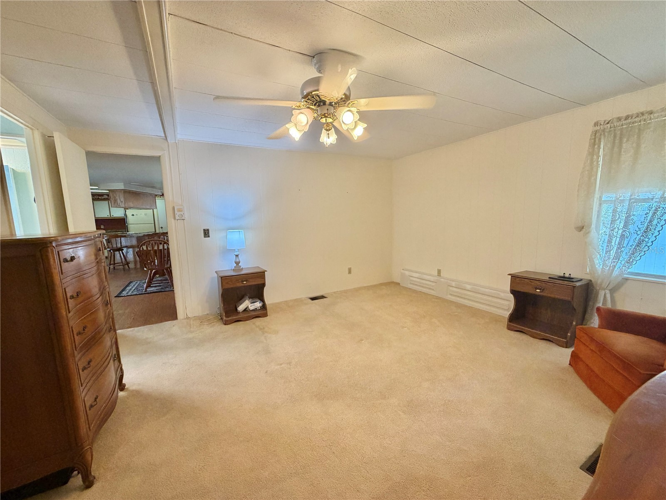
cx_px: 333
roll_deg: +2.4
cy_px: 250
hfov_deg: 102.1
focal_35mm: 14
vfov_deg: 85.7
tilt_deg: -6.4
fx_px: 269
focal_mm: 2.22
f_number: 2.2
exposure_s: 1/60
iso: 200
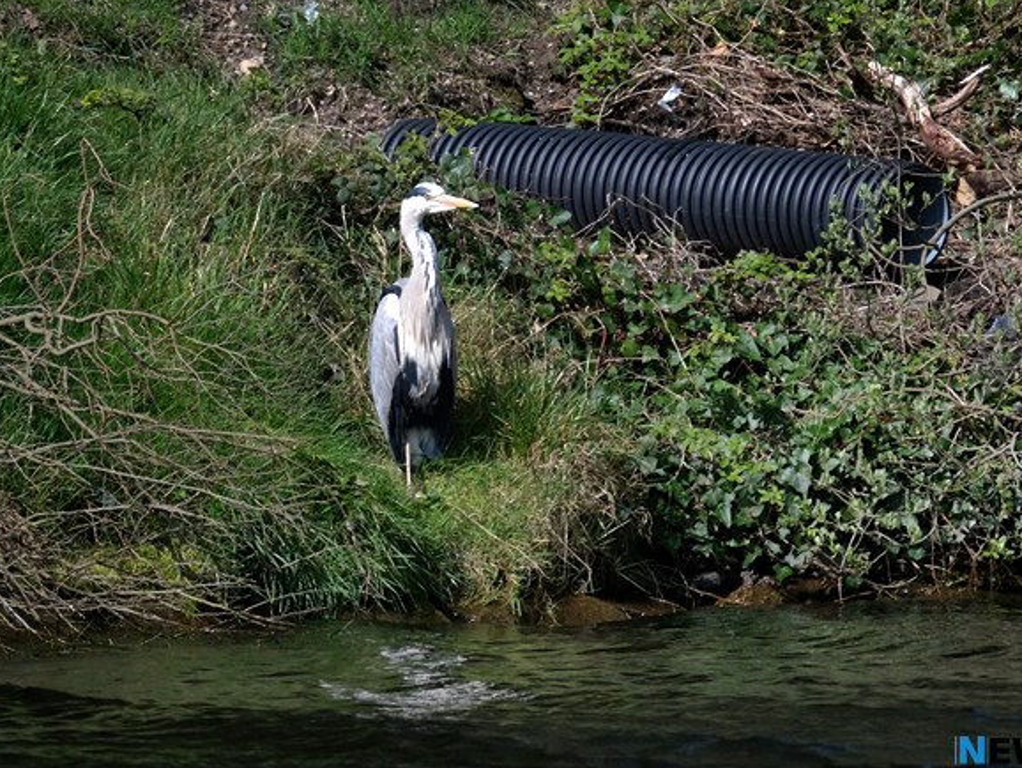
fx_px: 19907
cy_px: 394
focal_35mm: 674
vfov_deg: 2.2
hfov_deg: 2.9
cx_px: 571
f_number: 5.6
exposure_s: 1/4400
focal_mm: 386
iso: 1250
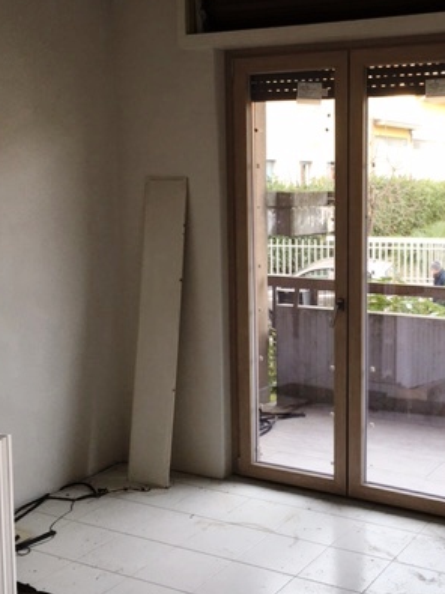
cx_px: 340
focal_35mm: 47
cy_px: 293
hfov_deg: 30.3
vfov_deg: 40.4
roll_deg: +0.2
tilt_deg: -8.7
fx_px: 806
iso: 40
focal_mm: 4.15
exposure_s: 1/100
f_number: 2.2
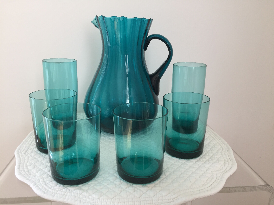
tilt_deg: -17.9
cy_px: 102
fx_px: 230
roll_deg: -1.6
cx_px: 137
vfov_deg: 48.2
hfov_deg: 61.7
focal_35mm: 29
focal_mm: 4.15
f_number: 2.2
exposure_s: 1/33
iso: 50
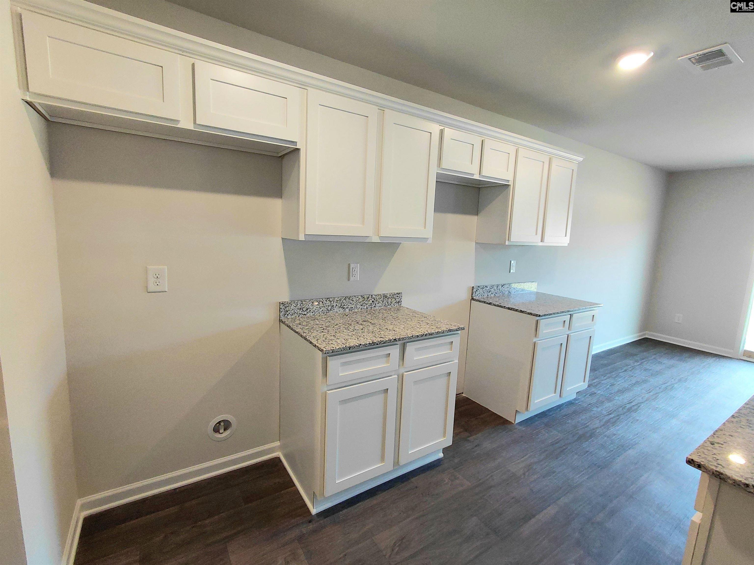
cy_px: 282
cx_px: 377
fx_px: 349
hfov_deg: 94.5
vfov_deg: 78.1
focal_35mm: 16
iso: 100
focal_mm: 1.64
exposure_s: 1/60.2
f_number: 2.2
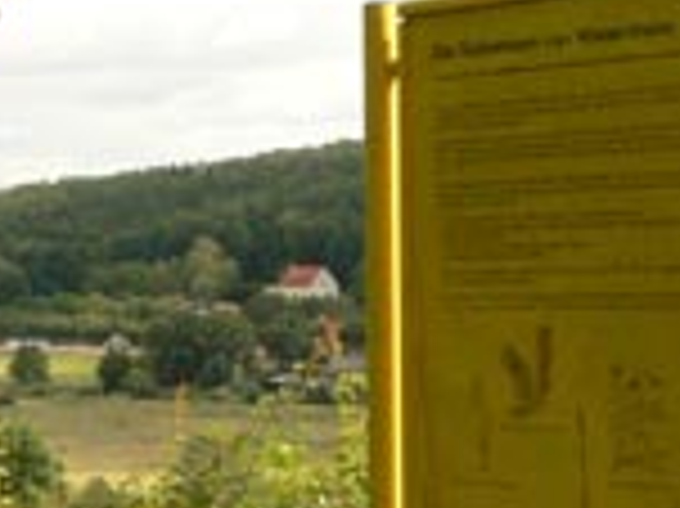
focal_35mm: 119
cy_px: 560
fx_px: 2336
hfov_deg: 16.4
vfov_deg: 12.2
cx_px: 77
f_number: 8
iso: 400
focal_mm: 6
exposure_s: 1/800
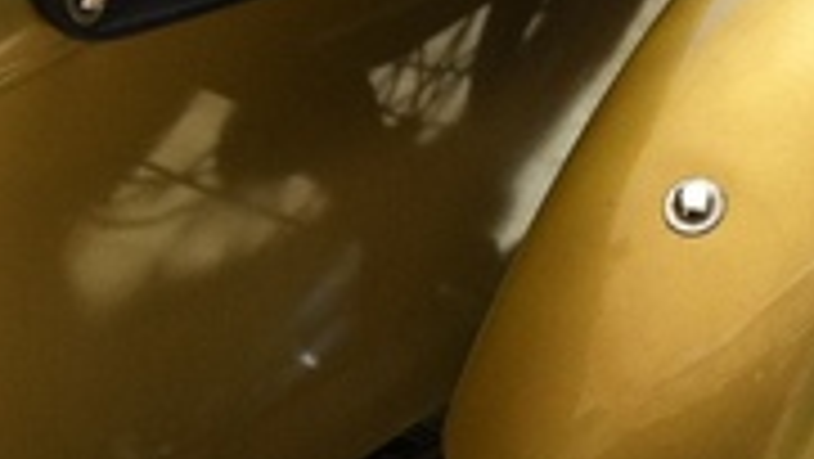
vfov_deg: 7.2
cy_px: 108
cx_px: -405
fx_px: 3628
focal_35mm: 168
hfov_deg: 12.2
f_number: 2.8
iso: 80
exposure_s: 1/403
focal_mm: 3.85
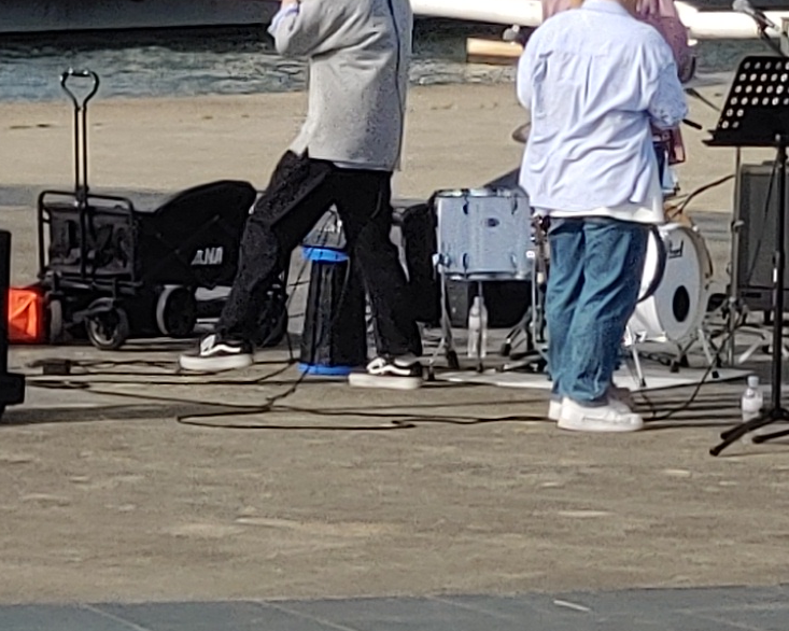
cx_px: 634
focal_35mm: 349
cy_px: -412
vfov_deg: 4.4
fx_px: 8147
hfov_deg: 5.5
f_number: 2.4
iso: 50
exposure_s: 1/676
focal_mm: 5.88
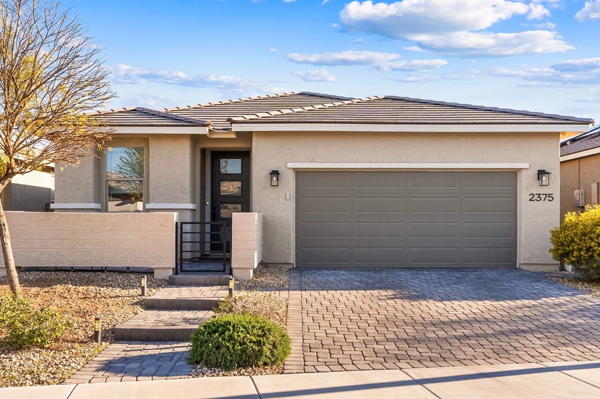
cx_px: 284
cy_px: 215
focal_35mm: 37
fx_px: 616
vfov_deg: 35.9
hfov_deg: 51.9
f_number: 8
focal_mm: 23
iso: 320
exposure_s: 1/8000
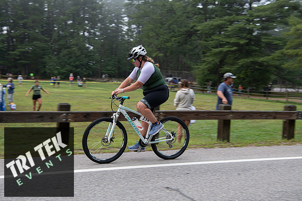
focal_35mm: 46
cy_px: 100
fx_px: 386
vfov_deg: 29.3
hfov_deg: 42.7
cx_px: 151
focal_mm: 46
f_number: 7.1
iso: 400
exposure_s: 1/125
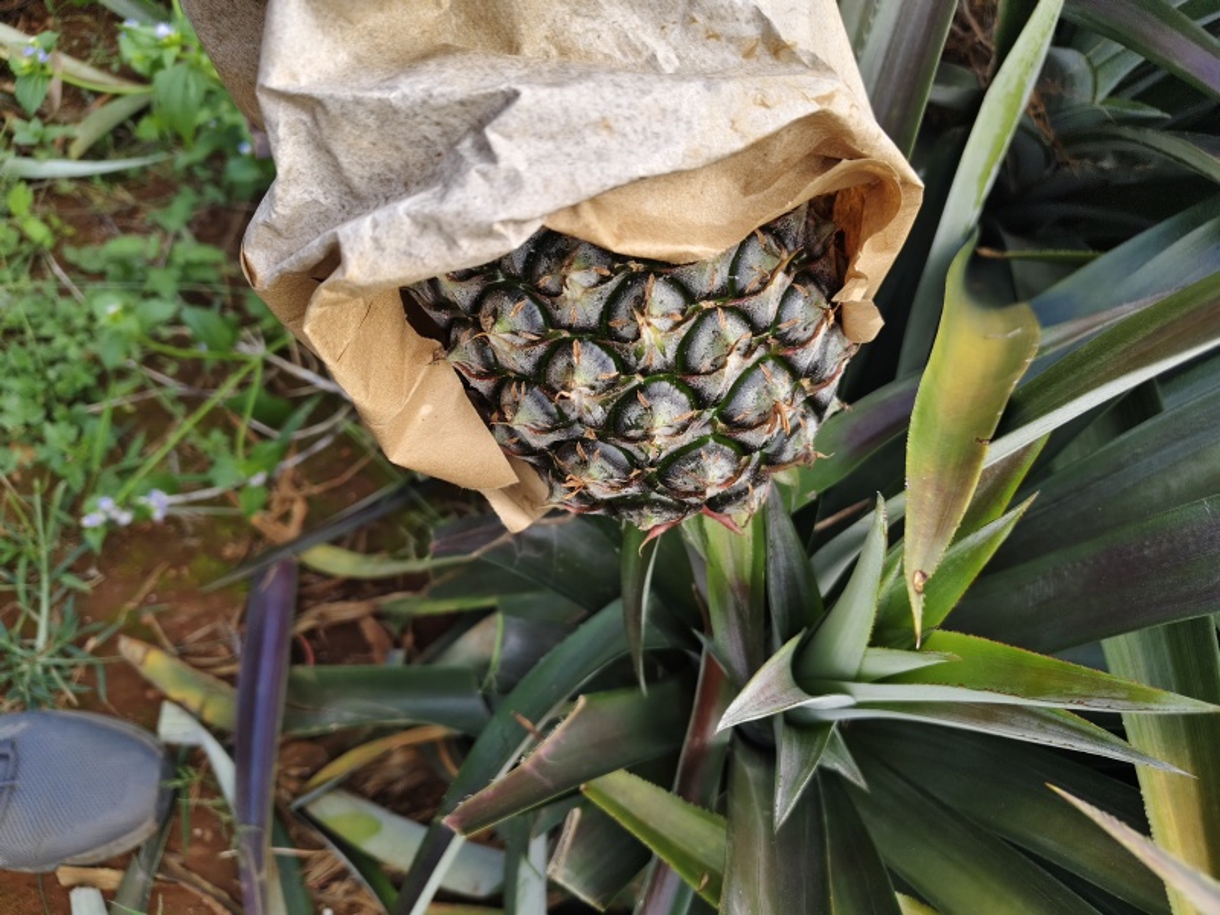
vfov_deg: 58.9
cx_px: 610
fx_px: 811
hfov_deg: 73.9
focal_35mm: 23
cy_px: 458
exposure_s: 1/455
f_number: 1.88
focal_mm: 5.56
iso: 50
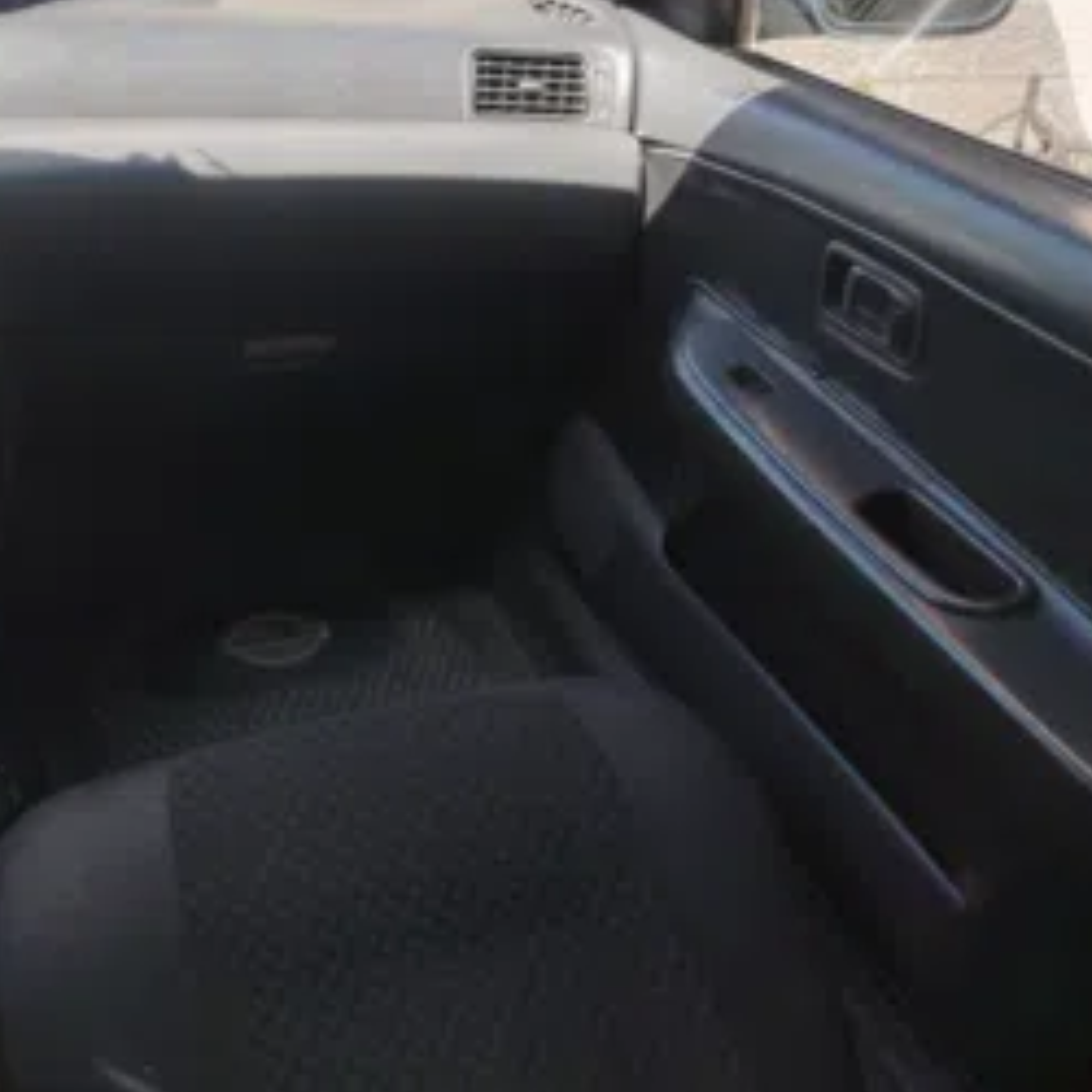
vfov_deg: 48.4
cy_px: 498
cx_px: 467
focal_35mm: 34
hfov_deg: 48.3
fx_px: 1213
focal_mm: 5.25
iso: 100
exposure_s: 1/122
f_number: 1.75
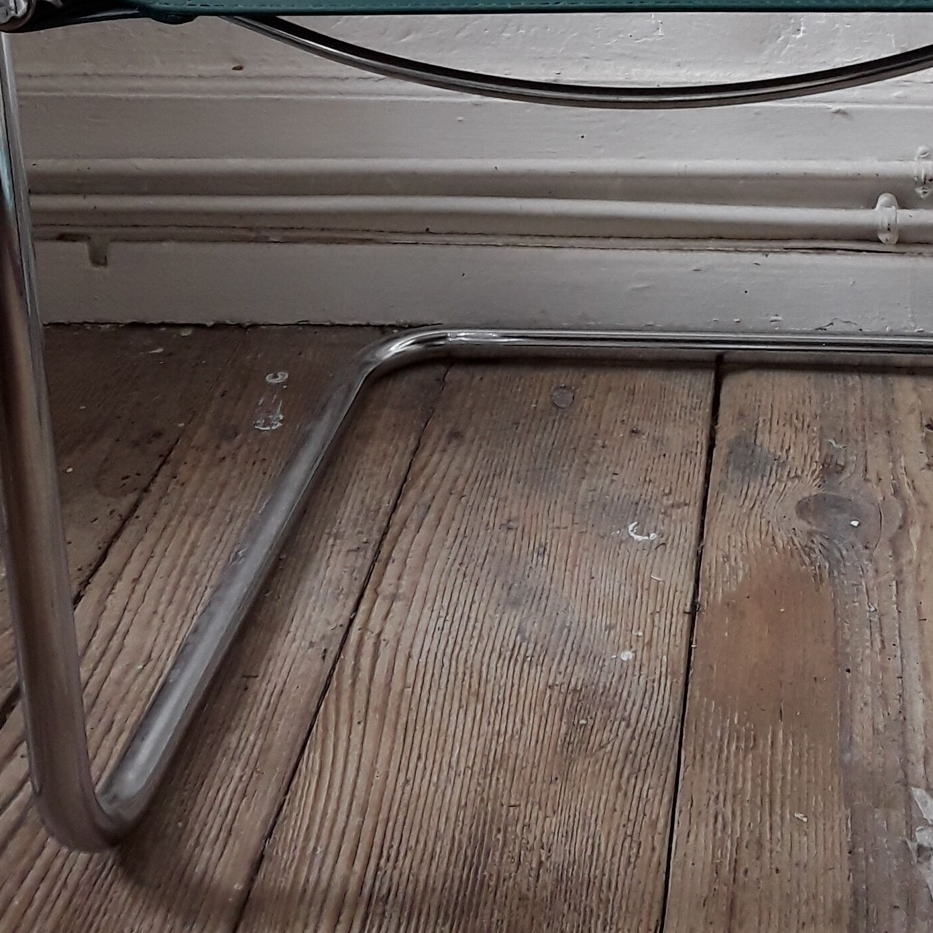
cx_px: 647
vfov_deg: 29.3
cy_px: 96
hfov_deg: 30.3
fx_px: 1708
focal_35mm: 56
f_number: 1.9
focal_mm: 2.91
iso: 80
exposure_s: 1/33
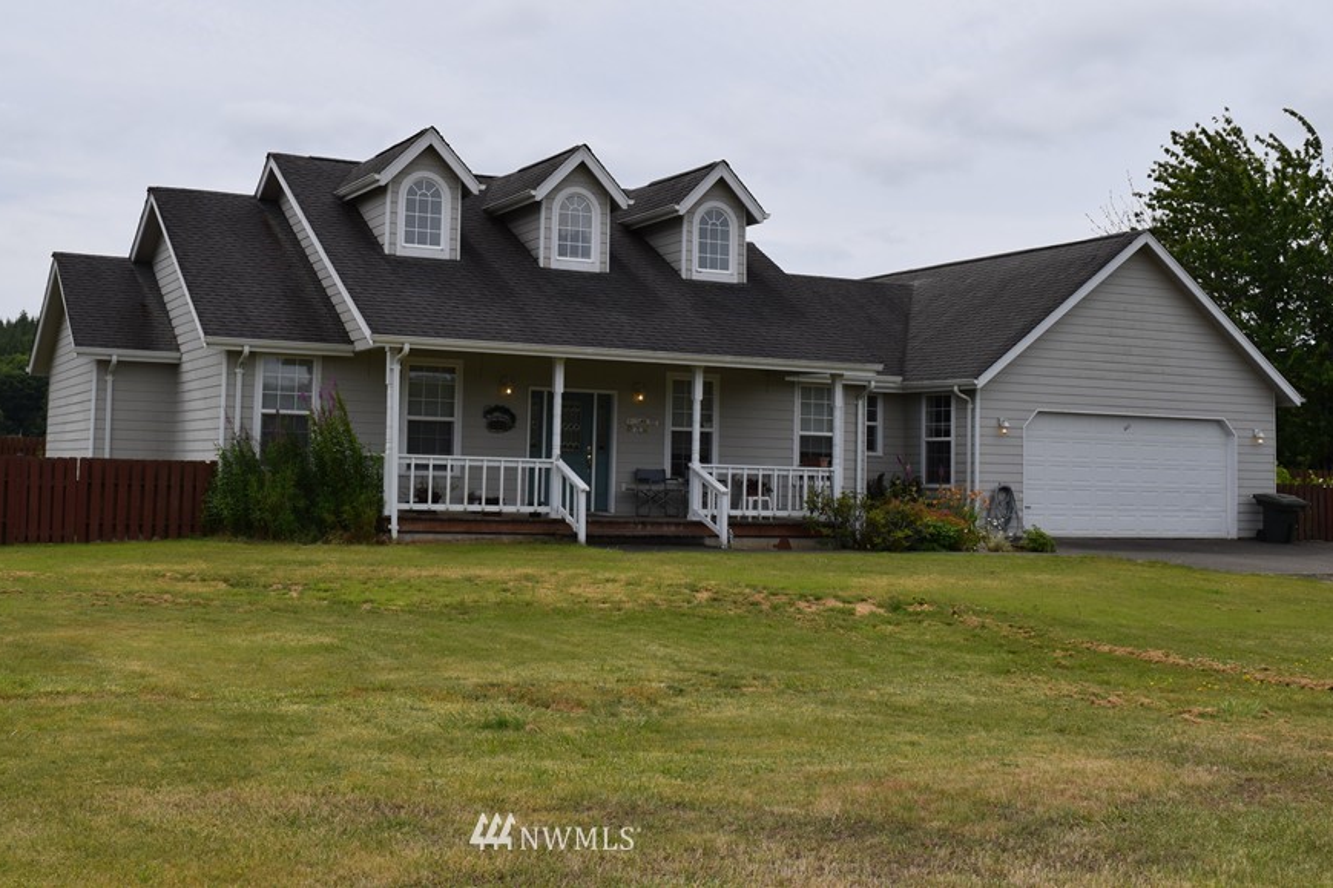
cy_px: 334
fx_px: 1666
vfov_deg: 29.7
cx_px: 555
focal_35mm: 45
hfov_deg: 43.5
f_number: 11
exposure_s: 1/500
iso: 200
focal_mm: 24
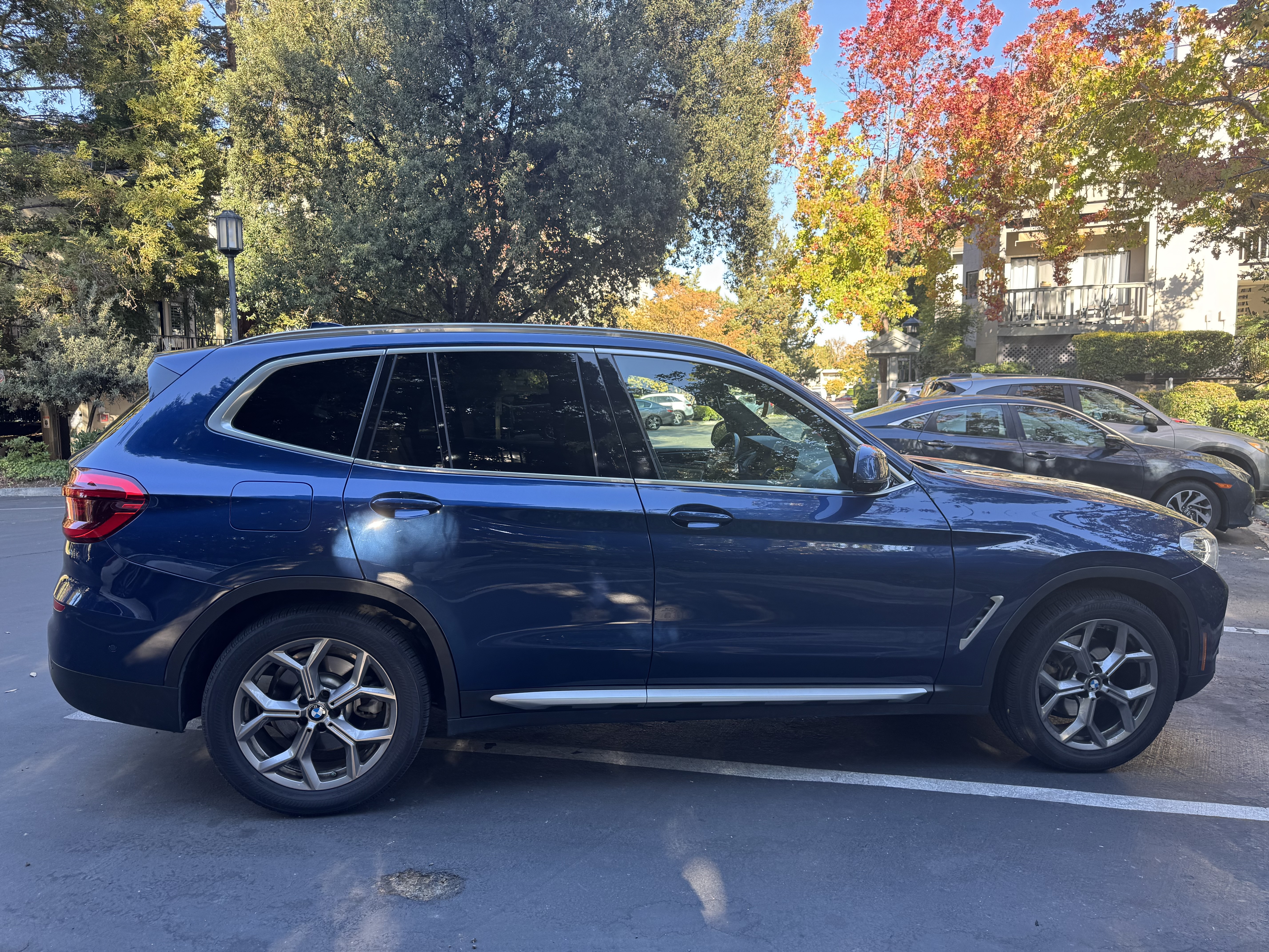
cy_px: 476
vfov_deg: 56.8
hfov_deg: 71.6
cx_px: 634
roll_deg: +0.1
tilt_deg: -5.7
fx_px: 880
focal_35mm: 24
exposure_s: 1/174
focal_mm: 6.76
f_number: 1.78
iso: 64
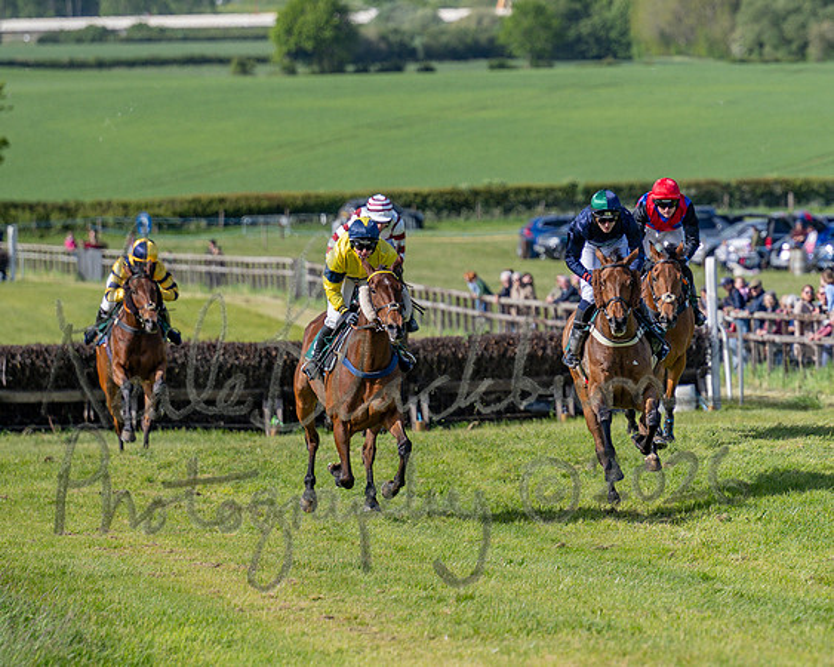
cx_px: 748
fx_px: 8394
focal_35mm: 340
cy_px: 307
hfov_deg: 5.7
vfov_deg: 4.5
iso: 100
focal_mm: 135
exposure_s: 1/2000
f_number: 2.8
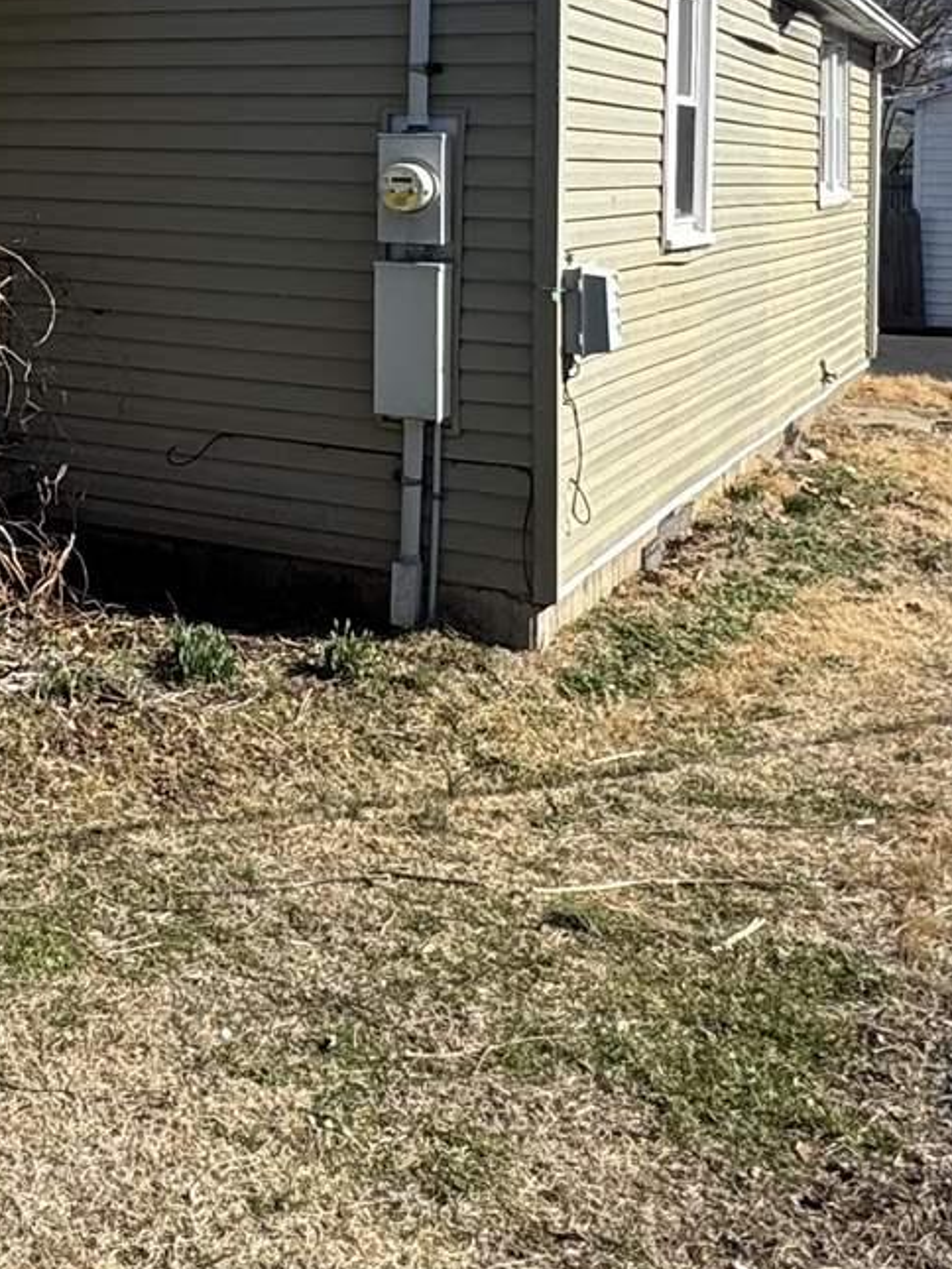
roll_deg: -1.0
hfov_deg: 26.1
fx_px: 1833
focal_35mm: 50
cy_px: 98
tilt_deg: +1.8
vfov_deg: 35.6
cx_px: -181
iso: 40
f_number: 2.2
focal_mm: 2.22
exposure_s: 1/910
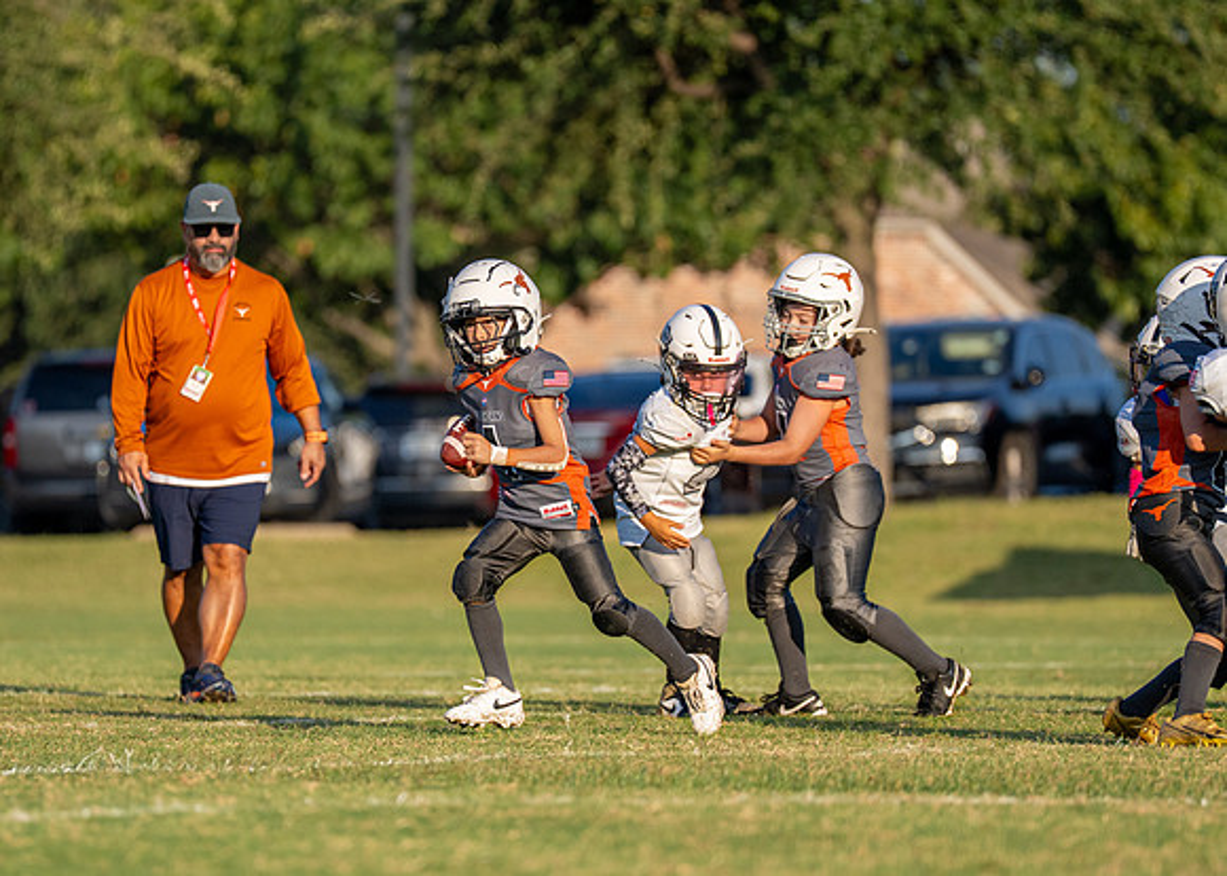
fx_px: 11626
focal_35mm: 334
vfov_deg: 4.3
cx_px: 558
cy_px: 464
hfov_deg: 6.0
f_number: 2.8
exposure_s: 1/5000
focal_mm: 200
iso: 320
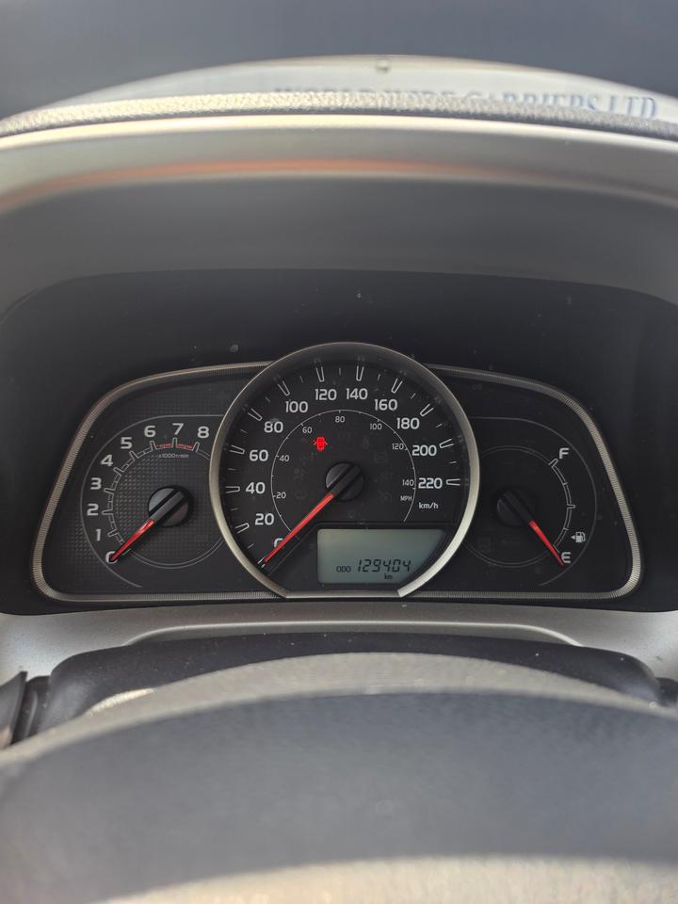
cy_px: 452
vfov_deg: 73.9
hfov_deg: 58.9
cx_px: 339
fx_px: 601
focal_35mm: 23
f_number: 1.7
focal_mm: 6.25
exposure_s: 1/359
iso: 40
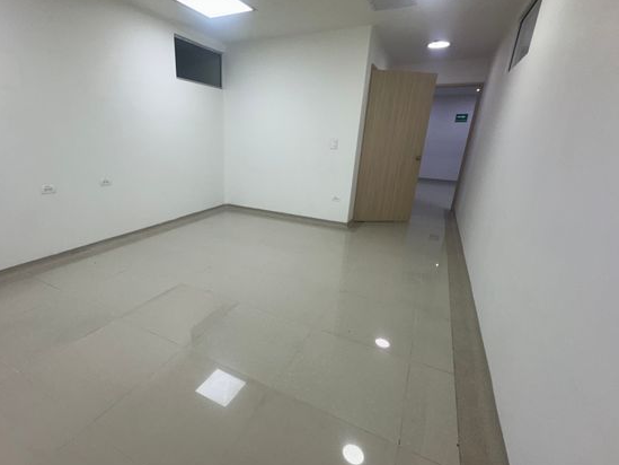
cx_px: 264
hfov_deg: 90.4
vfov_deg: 74.7
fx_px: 304
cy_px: 239
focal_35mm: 17
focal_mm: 2.22
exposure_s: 1/120
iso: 80
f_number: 2.2
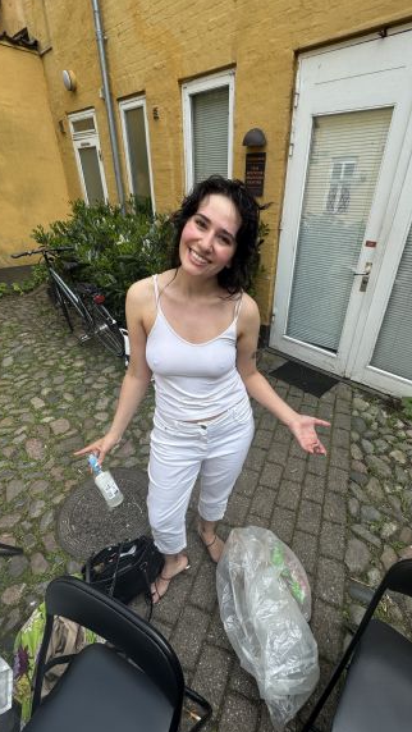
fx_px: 311
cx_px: 229
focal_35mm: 16
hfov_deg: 66.9
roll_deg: -0.6
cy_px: 372
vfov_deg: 99.3
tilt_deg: -30.7
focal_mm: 2.22
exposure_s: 1/544
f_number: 2.2
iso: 40
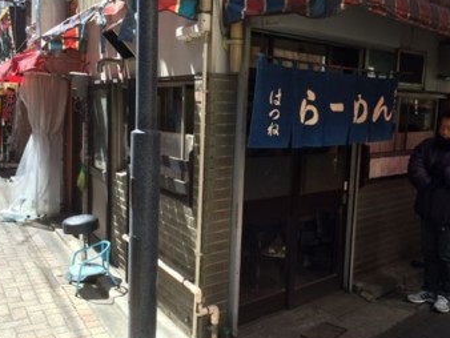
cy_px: 168
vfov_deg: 36.0
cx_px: 218
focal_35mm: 40
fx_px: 520
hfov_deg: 46.8
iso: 32
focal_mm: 4.12
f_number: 2.2
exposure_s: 1/586
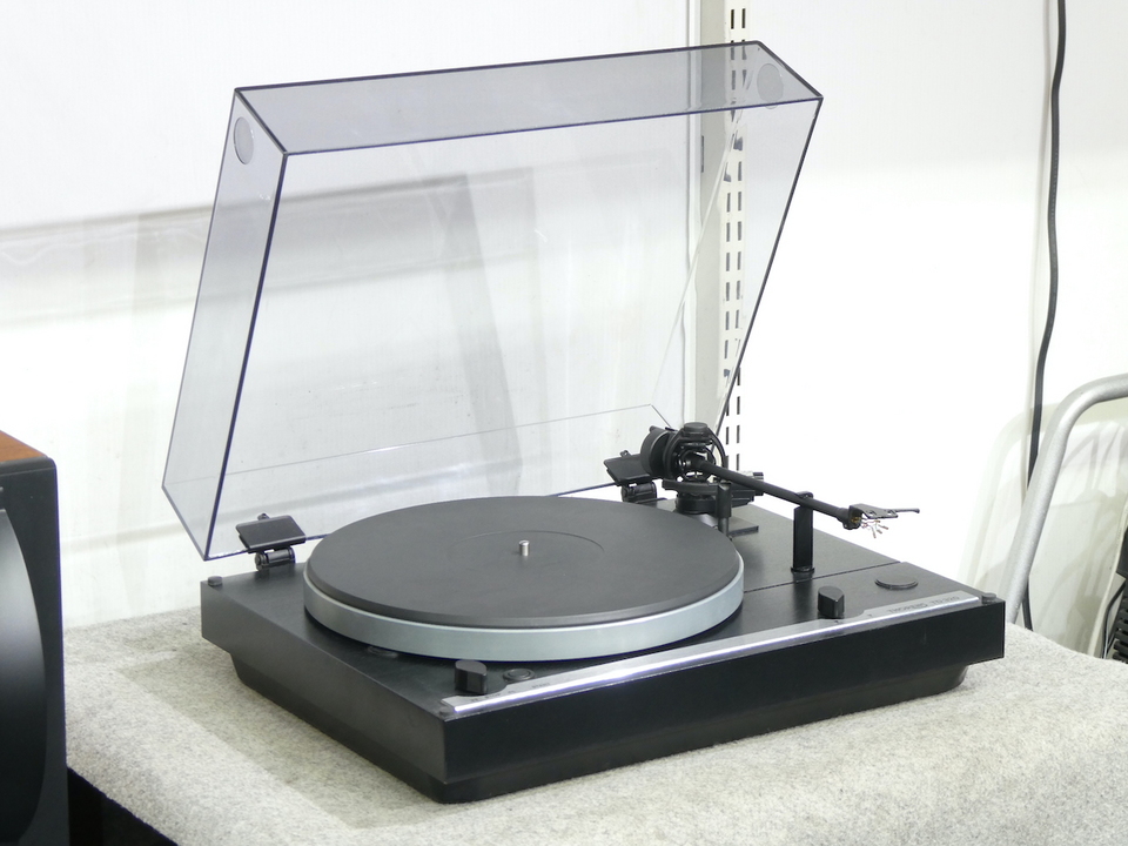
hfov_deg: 21.8
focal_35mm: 90
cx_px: 564
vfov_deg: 16.4
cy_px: 423
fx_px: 2933
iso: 200
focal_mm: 16.1
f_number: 4.9
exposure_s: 1/3.2
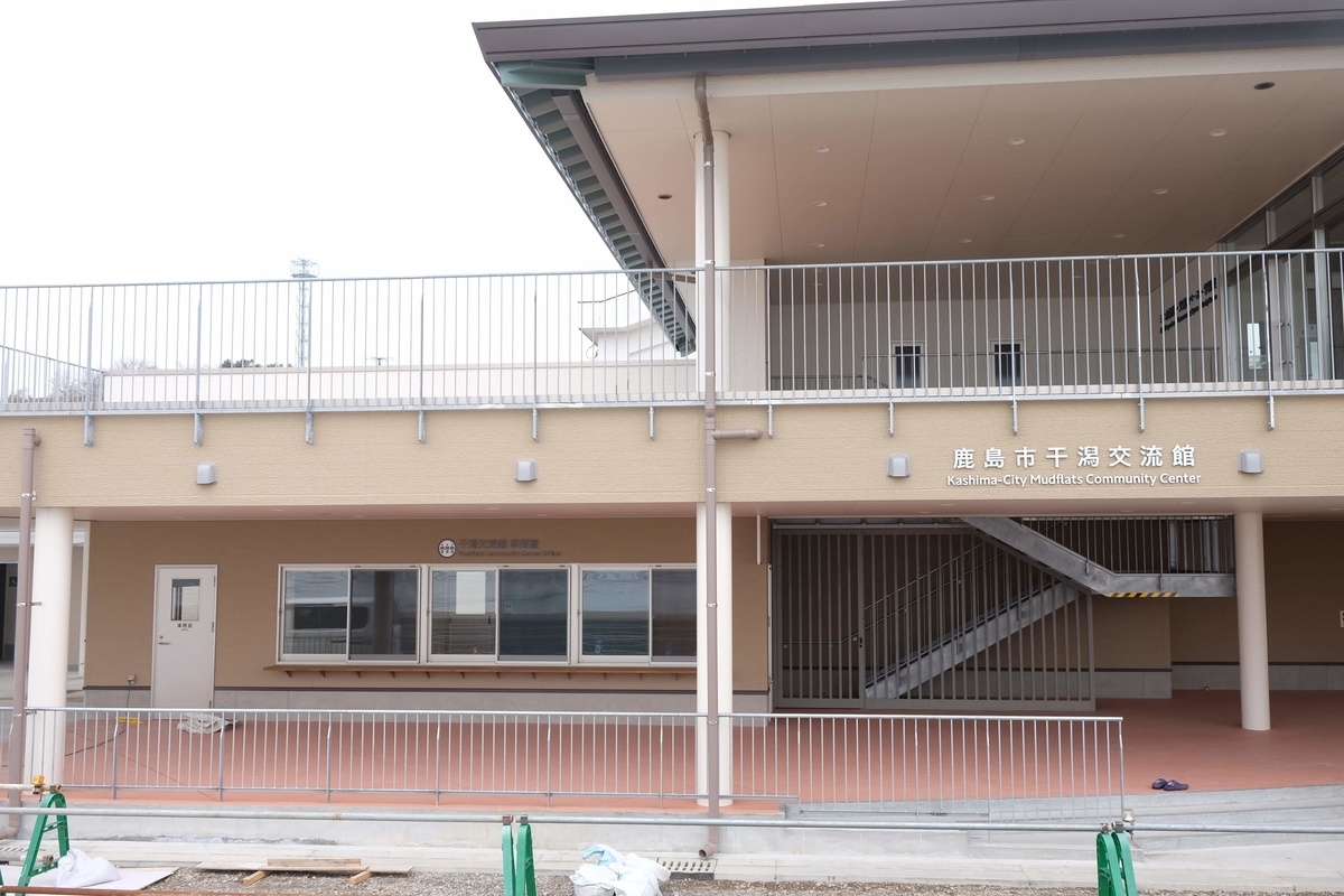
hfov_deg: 60.3
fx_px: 1157
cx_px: 672
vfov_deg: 42.3
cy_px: 448
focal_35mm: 31
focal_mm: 20.5
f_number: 5
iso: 200
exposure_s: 1/125
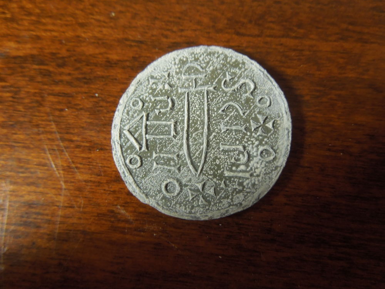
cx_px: 192
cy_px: 144
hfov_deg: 69.4
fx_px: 278
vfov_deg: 54.9
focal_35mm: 25
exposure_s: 1/10
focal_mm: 4.5
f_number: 3.3
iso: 400
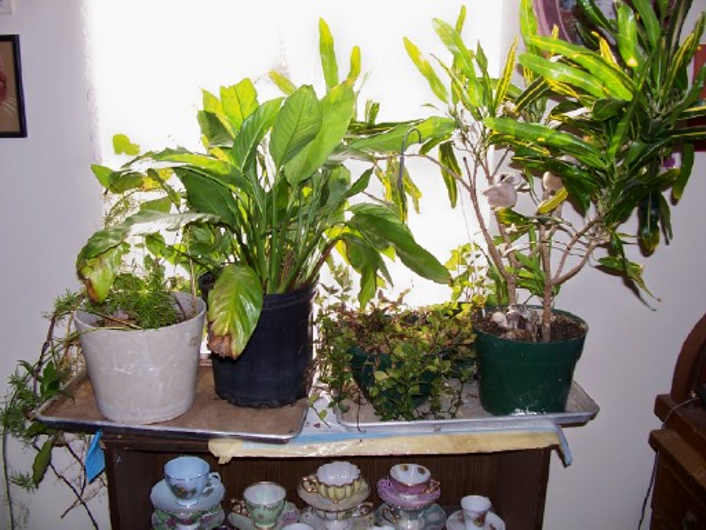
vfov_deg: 40.7
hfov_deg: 52.6
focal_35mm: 35
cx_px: 353
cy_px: 265
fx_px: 714
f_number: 2.8
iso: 80
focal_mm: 6
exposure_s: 1/60
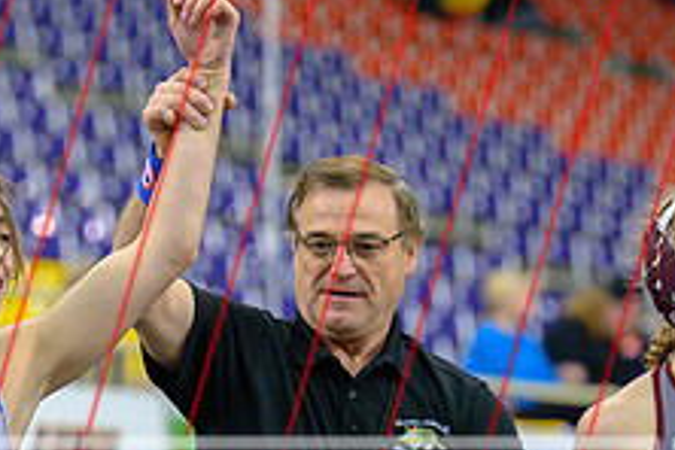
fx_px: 6993
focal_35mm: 373
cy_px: 407
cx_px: 1
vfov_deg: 3.7
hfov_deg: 5.5
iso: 4500
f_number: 2.8
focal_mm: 110
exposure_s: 1/800
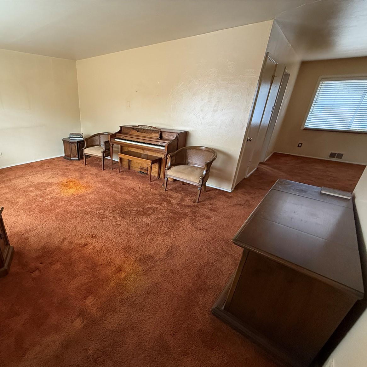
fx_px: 204
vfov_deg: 83.9
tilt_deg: -21.9
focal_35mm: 17
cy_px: 189
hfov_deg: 81.0
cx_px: 121
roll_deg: +0.2
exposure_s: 1/77
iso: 320
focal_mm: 2.22
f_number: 2.2
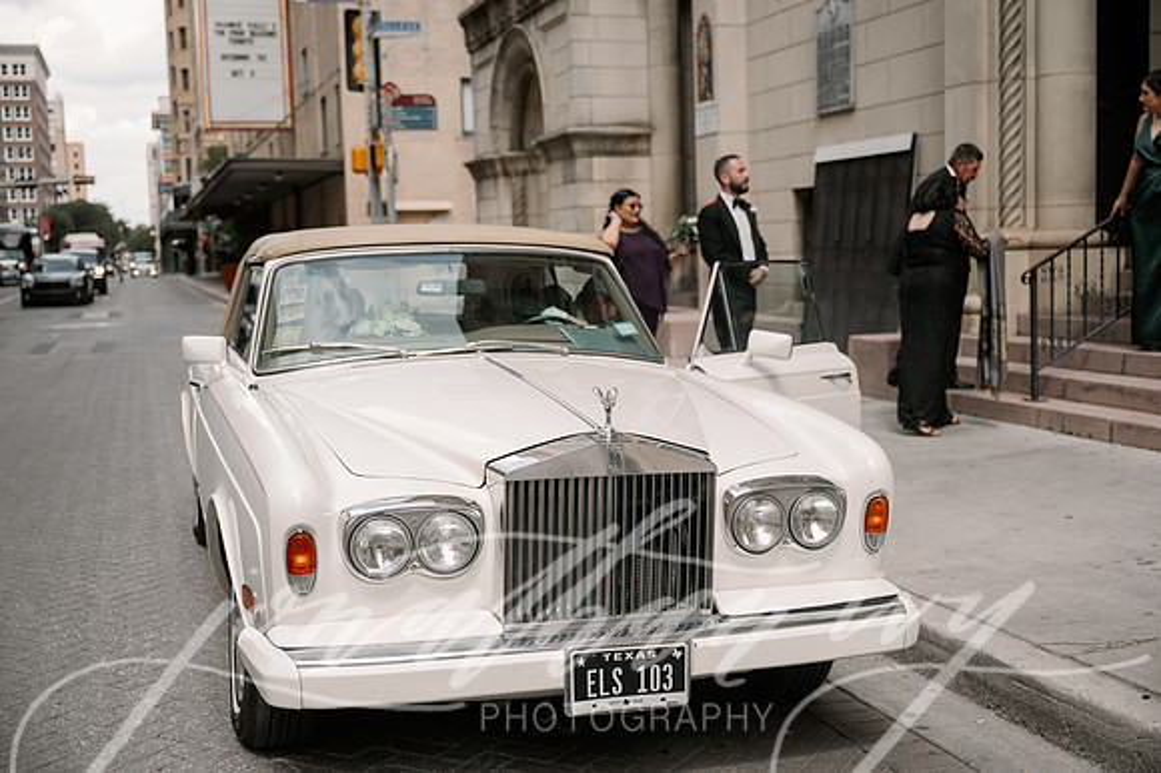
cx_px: 580
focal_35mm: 42
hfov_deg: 46.4
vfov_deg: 31.9
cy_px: 386
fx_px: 1354
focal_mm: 42
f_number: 2.8
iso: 50
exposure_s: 1/500
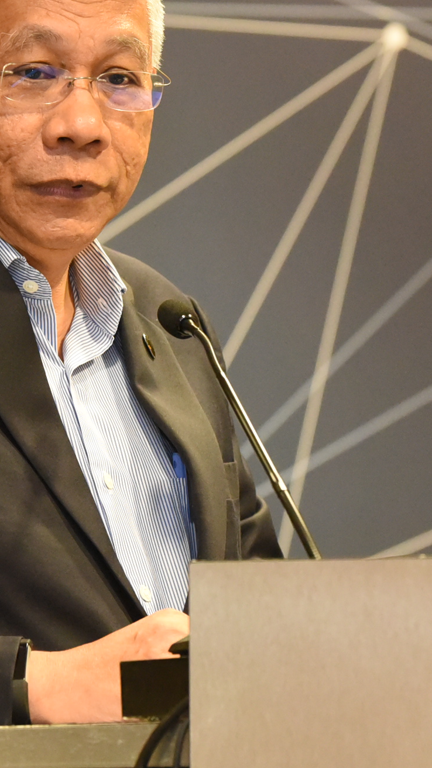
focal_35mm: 293
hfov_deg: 4.1
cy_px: 256
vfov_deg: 7.4
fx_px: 5970
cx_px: 251
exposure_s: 1/100
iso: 8000
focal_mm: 122
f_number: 4.5
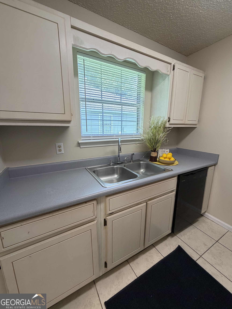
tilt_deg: -12.5
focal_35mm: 14
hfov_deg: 85.7
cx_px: 116
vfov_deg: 102.1
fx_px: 125
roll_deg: -0.4
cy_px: 154
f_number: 2.2
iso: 125
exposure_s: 1/120
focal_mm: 2.22
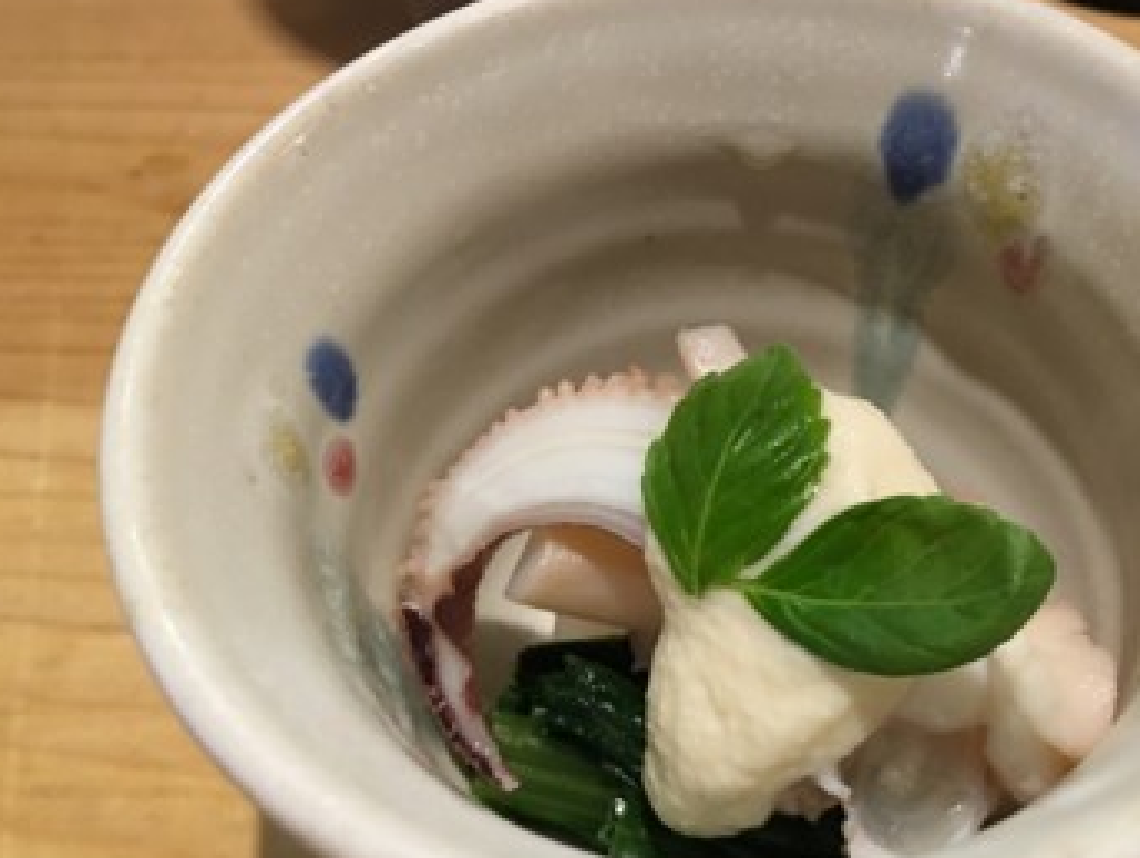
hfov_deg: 48.4
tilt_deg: -55.2
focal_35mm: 38
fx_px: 1253
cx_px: 725
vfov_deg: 37.7
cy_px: 479
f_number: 2.2
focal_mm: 4.15
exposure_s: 1/4
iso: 64
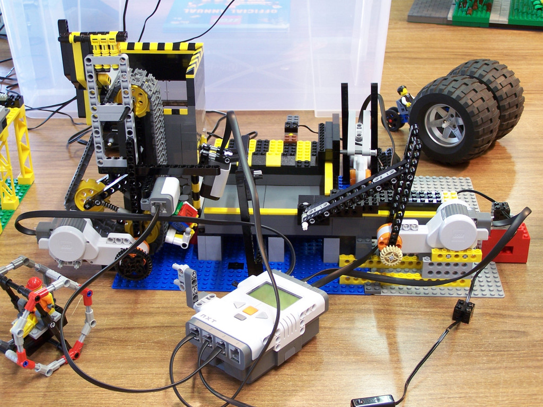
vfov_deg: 22.9
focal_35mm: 64
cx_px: 272
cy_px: 204
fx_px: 1004
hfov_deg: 30.3
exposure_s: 1/4
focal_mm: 10.7
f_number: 3.2
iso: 80
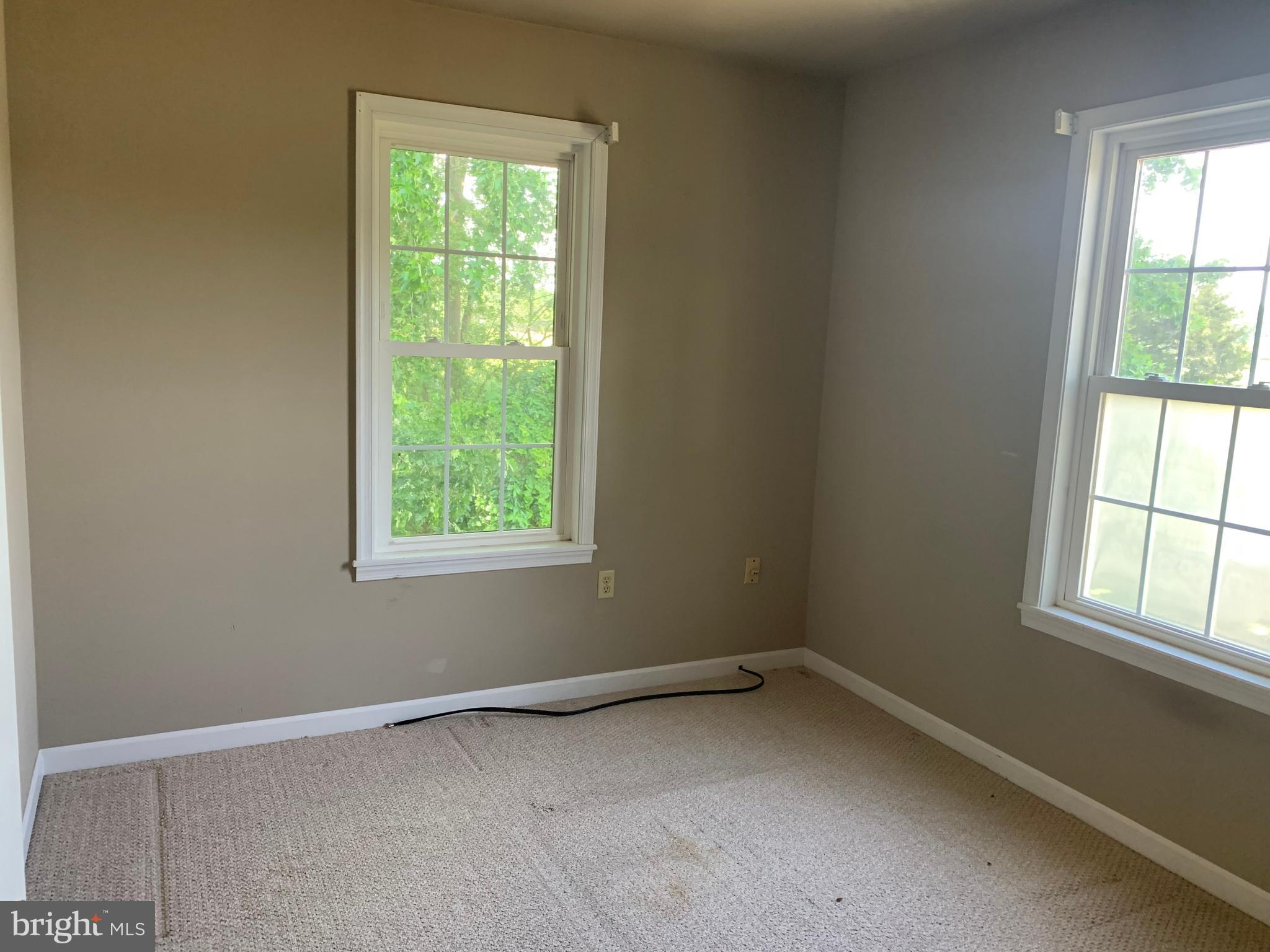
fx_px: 954
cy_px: 476
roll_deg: -3.4
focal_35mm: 26
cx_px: 635
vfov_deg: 53.1
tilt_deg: -7.3
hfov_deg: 67.3
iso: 160
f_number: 1.8
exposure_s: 1/60
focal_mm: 4.25
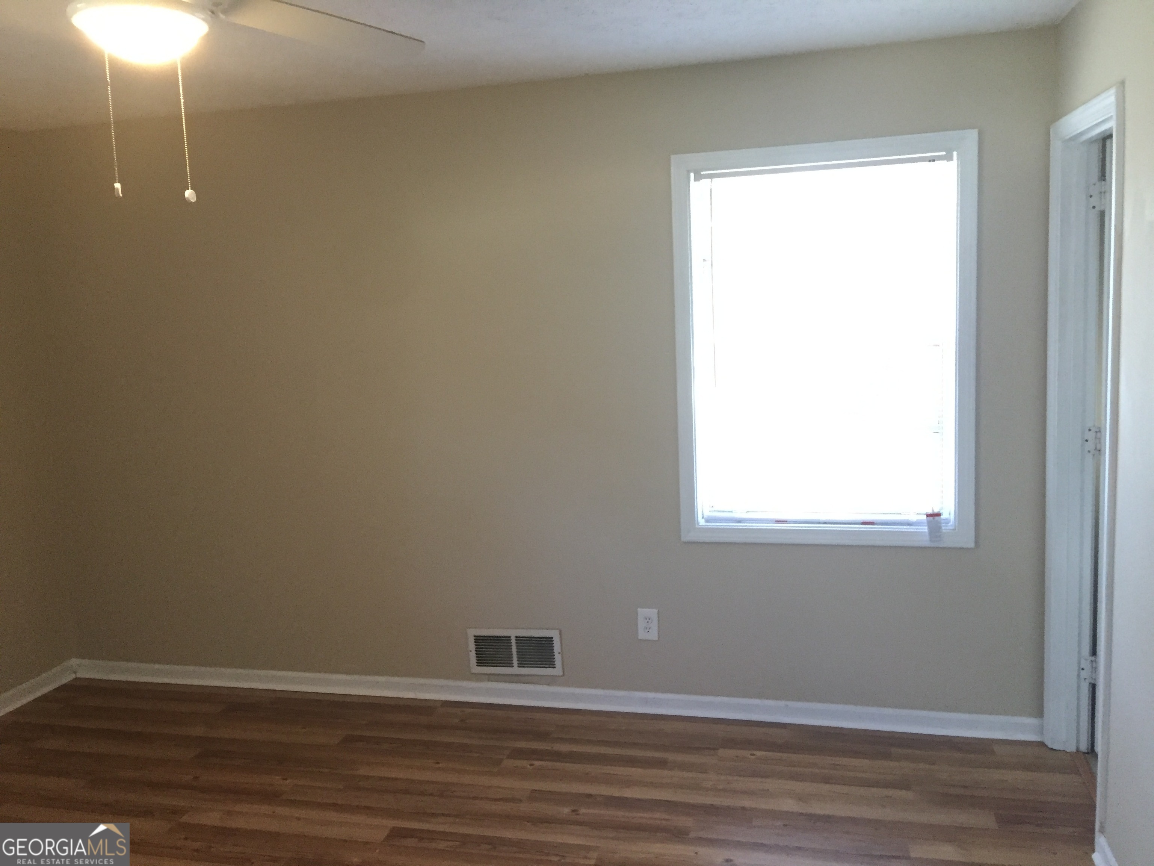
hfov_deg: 61.7
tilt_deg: -7.0
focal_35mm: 29
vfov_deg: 48.2
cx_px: 577
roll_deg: +2.6
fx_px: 967
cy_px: 433
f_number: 2.2
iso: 250
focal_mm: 4.15
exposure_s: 1/30
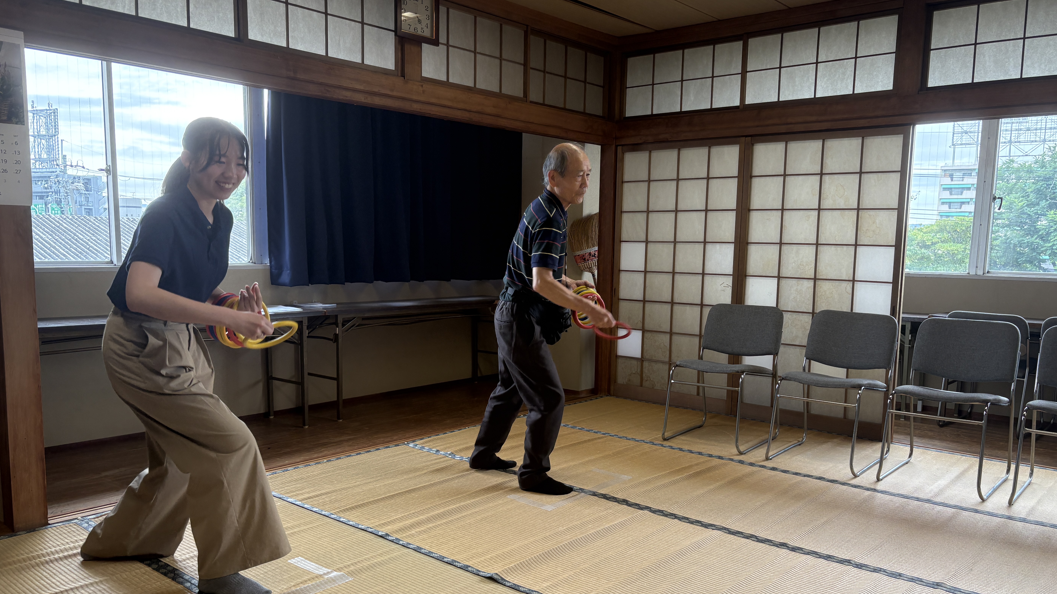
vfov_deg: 40.1
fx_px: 813
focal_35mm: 29
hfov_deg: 66.1
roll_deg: +0.0
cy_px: 338
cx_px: 540
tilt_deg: -6.3
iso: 125
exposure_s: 1/135
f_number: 1.6
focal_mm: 5.96
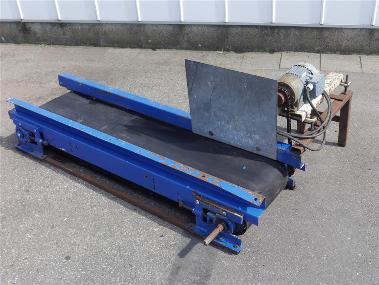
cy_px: 142
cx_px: 190
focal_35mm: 44
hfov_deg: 42.9
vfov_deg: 32.9
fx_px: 482
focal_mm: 22
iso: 160
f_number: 6.3
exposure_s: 1/160
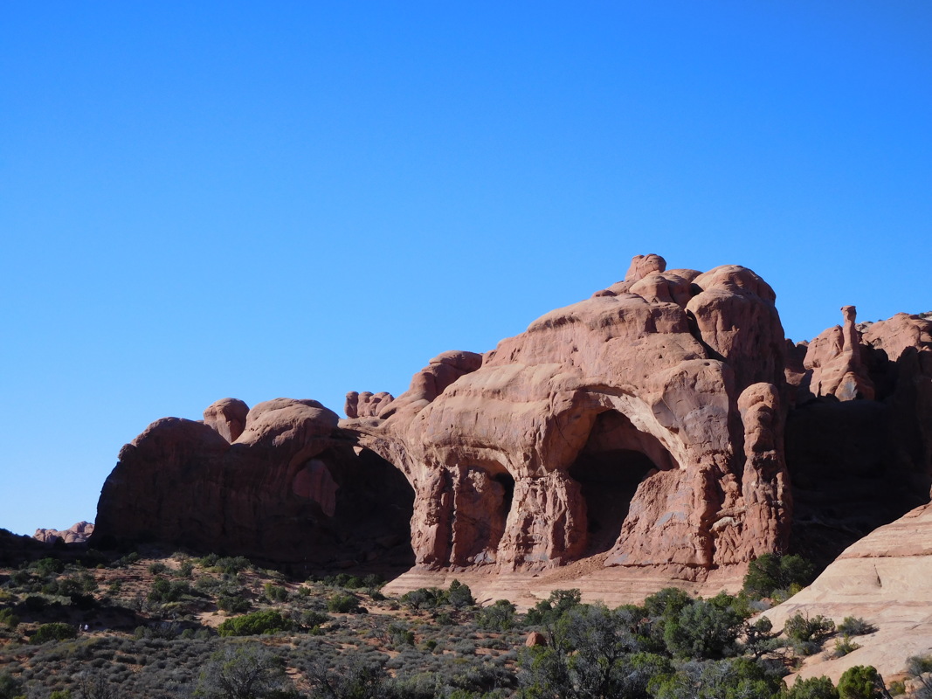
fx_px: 1481
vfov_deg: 26.6
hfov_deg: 34.9
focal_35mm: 55
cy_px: 350
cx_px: 466
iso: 125
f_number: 4.2
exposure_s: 1/1000
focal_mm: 9.8
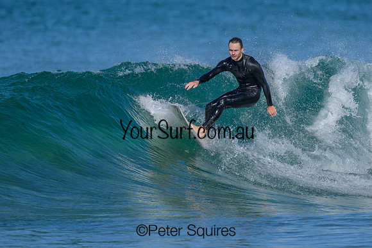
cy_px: 105
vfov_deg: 1.3
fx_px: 11296
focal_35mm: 1093
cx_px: 230
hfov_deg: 1.9
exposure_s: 1/2000
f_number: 6.3
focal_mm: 800
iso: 220
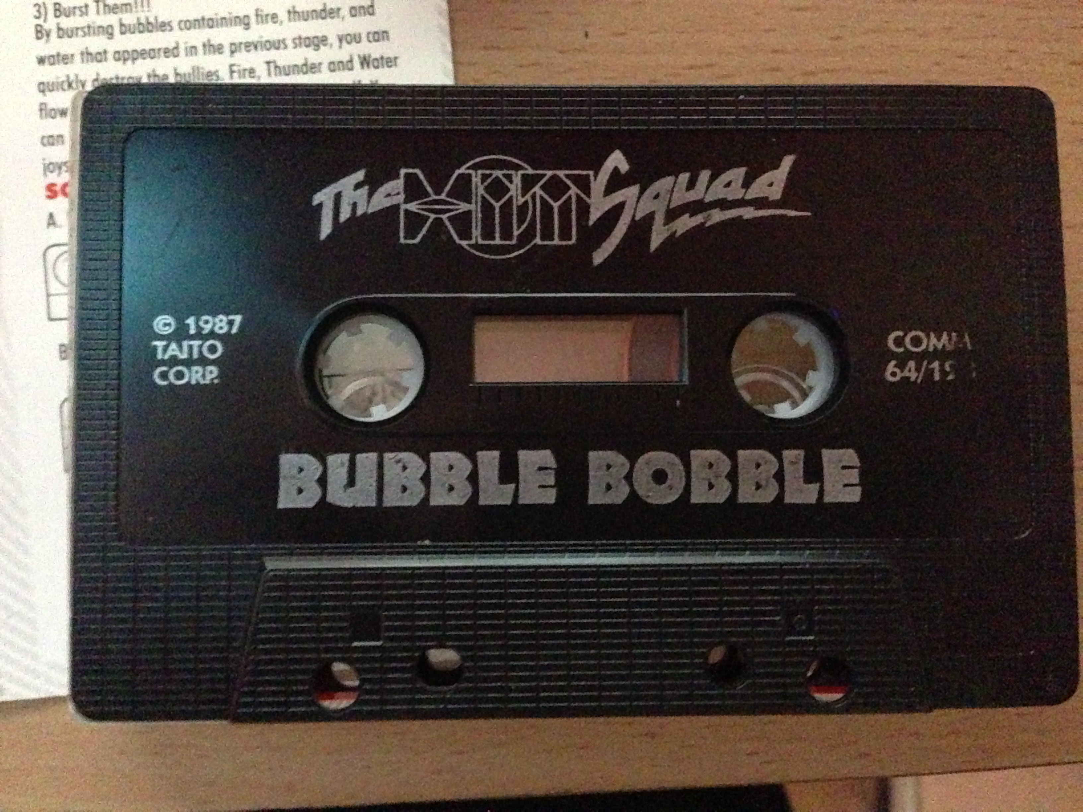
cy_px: 406
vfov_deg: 42.9
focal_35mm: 33
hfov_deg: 55.4
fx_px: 1032
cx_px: 542
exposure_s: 1/15
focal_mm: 4.13
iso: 3200
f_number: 2.4
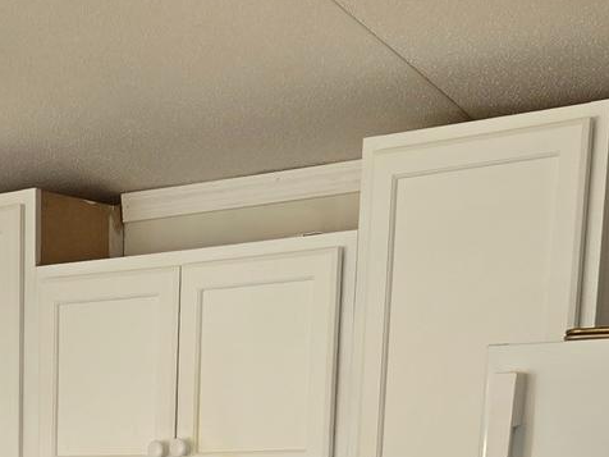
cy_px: 886
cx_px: 18
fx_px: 1742
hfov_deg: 19.3
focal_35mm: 99
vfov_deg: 13.1
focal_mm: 5.4
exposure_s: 1/120
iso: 50
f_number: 1.8
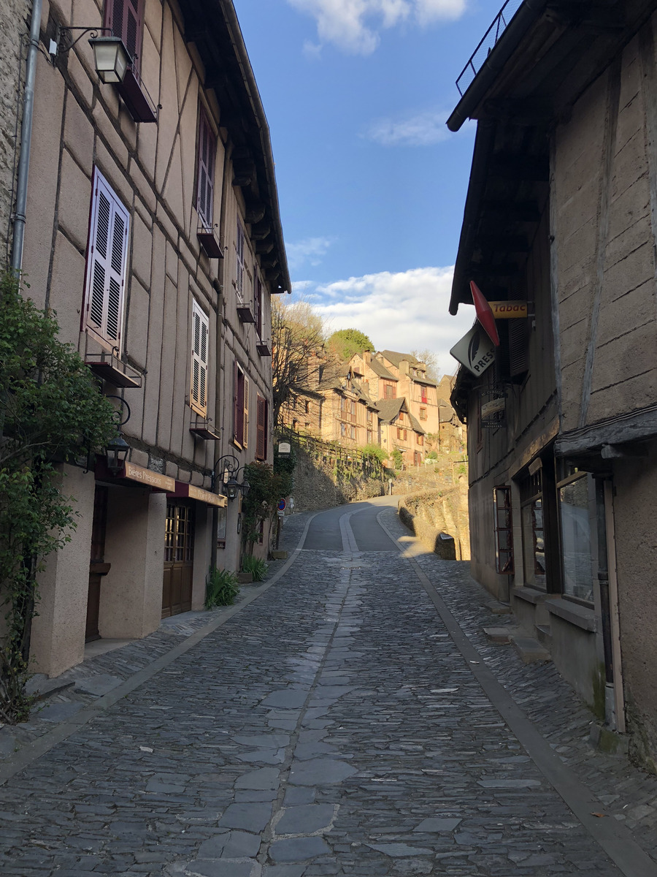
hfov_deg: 49.7
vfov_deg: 63.4
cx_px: 328
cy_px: 438
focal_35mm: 28
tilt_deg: +11.0
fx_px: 709
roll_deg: -0.5
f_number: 1.8
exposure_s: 1/381
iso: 20
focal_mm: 4
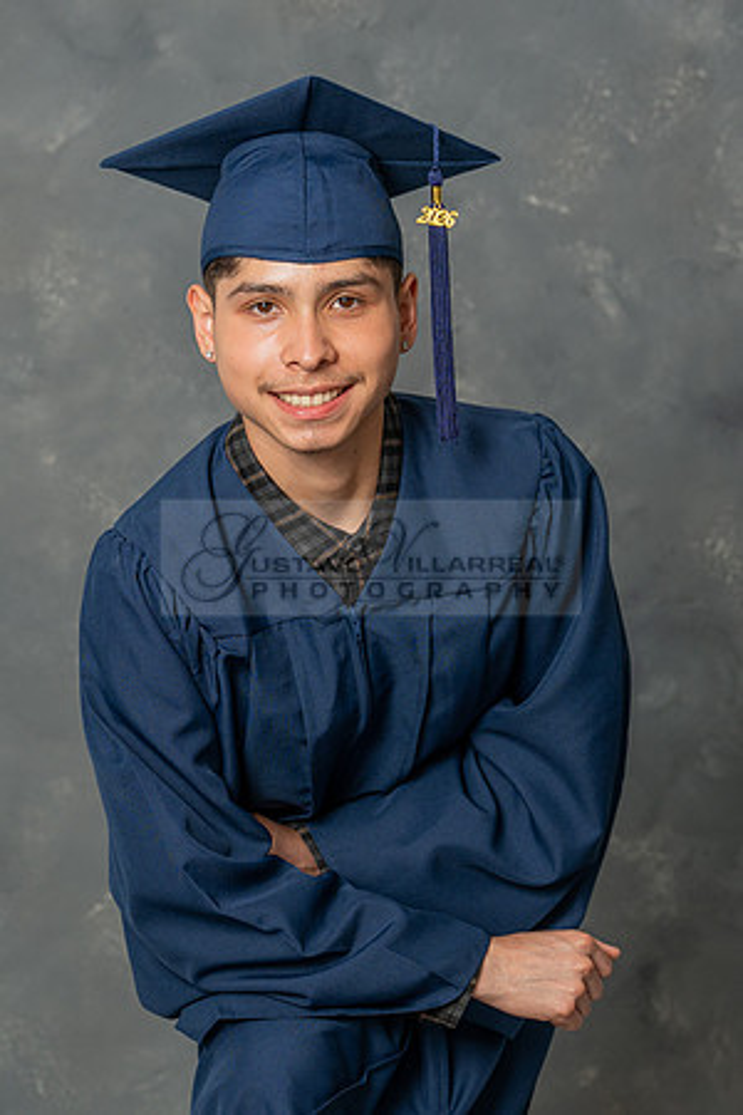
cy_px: 583
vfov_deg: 21.6
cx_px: 413
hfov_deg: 14.5
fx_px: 2916
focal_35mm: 94
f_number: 4
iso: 200
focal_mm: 52
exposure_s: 1/200
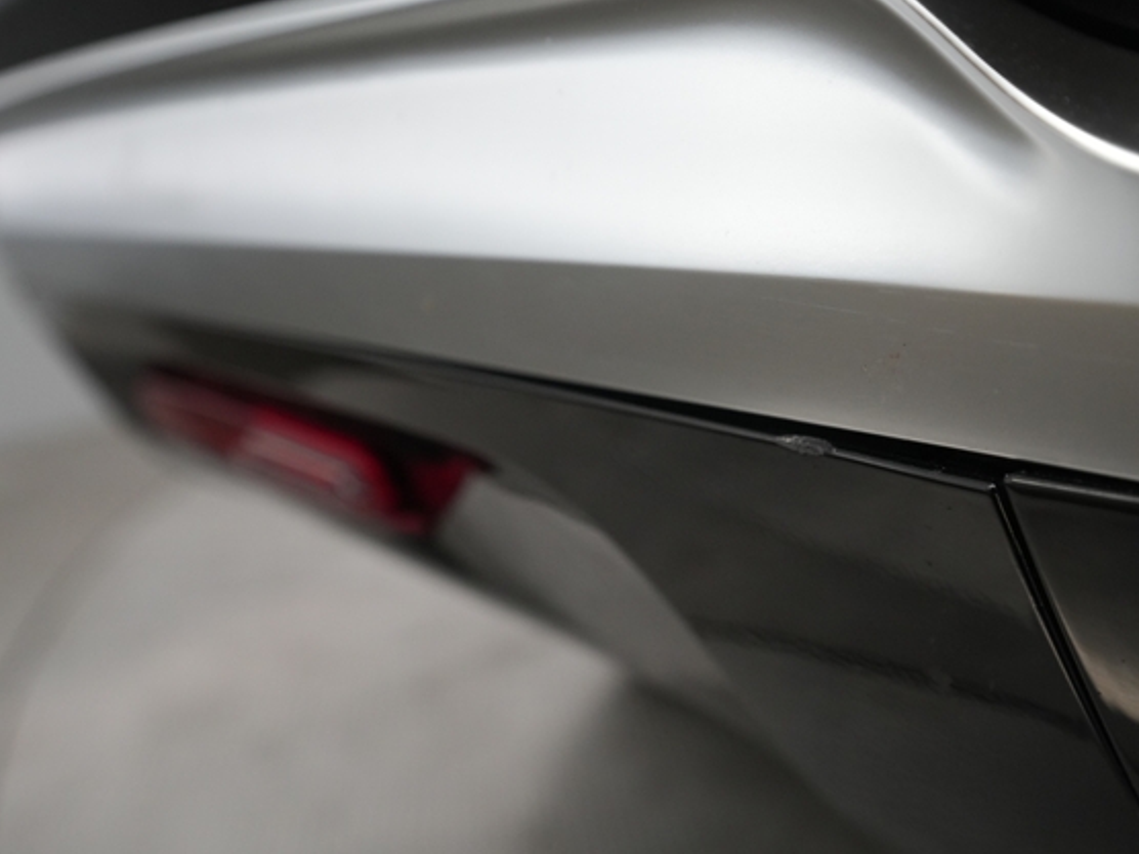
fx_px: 1020
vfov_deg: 45.4
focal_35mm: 31
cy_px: 422
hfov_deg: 58.3
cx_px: 598
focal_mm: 28
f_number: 5
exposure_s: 1/200
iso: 4000
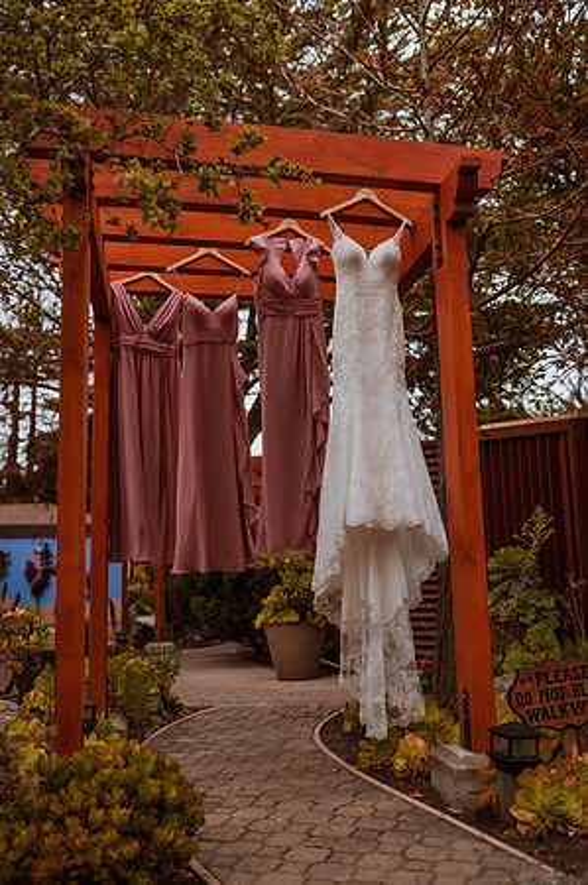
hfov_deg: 37.8
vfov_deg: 54.5
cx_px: 294
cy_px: 442
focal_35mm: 35
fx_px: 859
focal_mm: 35
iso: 100
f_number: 2.2
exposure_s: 1/1600
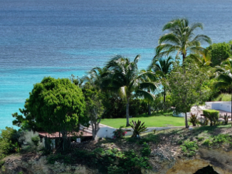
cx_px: 157
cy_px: 247
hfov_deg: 9.2
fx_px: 1440
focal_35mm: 215
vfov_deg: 6.8
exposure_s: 1/1000
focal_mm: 19.4
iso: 100
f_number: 2.8
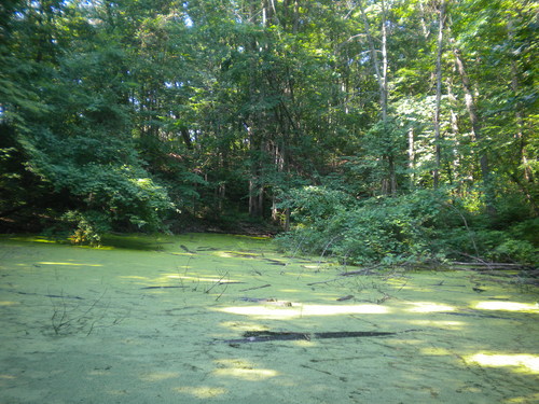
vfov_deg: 35.1
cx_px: 270
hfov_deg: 45.8
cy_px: 202
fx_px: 638
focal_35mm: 41
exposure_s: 1/60.2
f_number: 3.5
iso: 119
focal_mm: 7.4
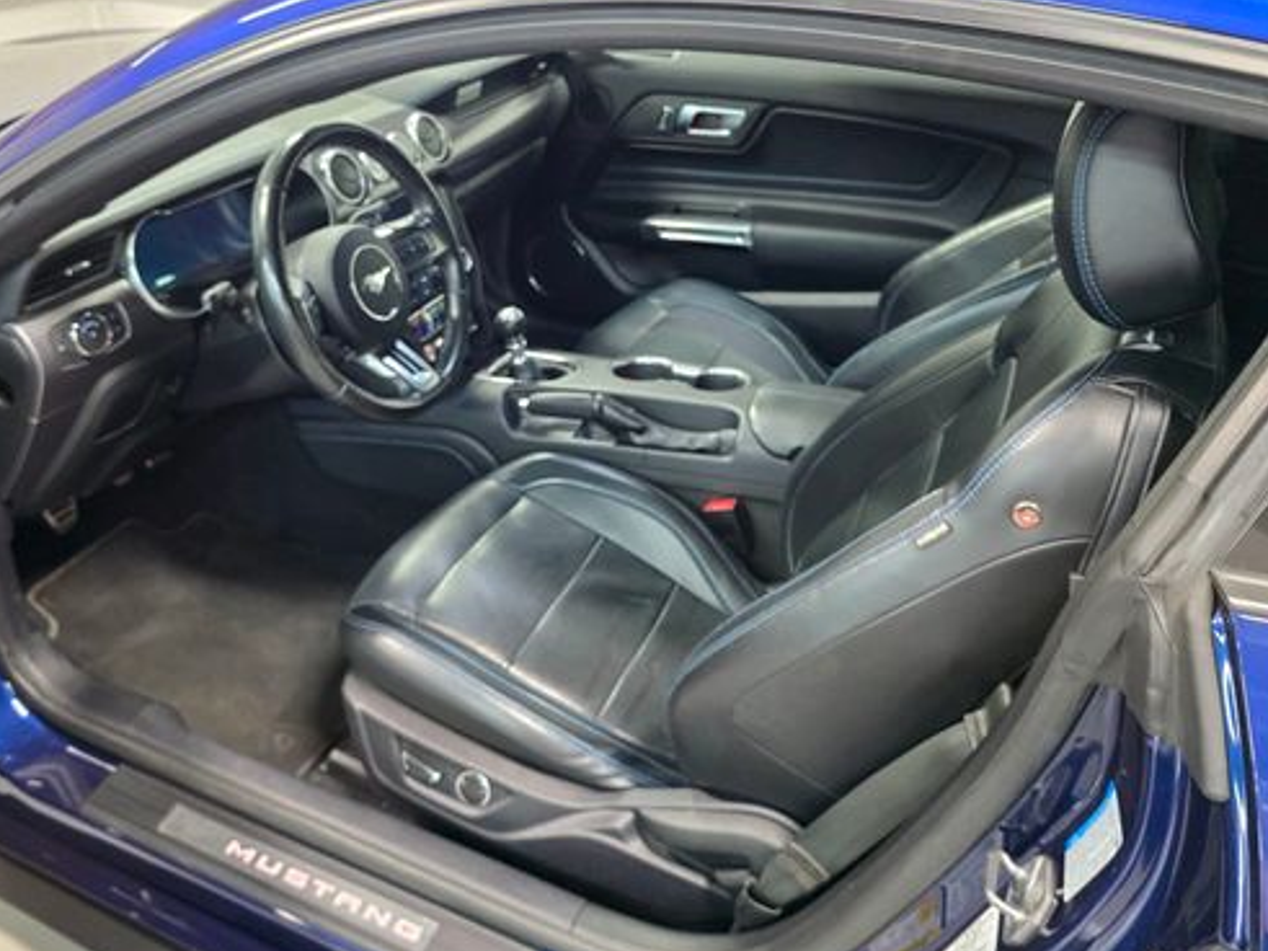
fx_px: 1099
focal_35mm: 30
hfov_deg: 59.3
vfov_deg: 46.7
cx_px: 486
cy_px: 426
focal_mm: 6.3
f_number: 1.7
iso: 1000
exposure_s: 1/120
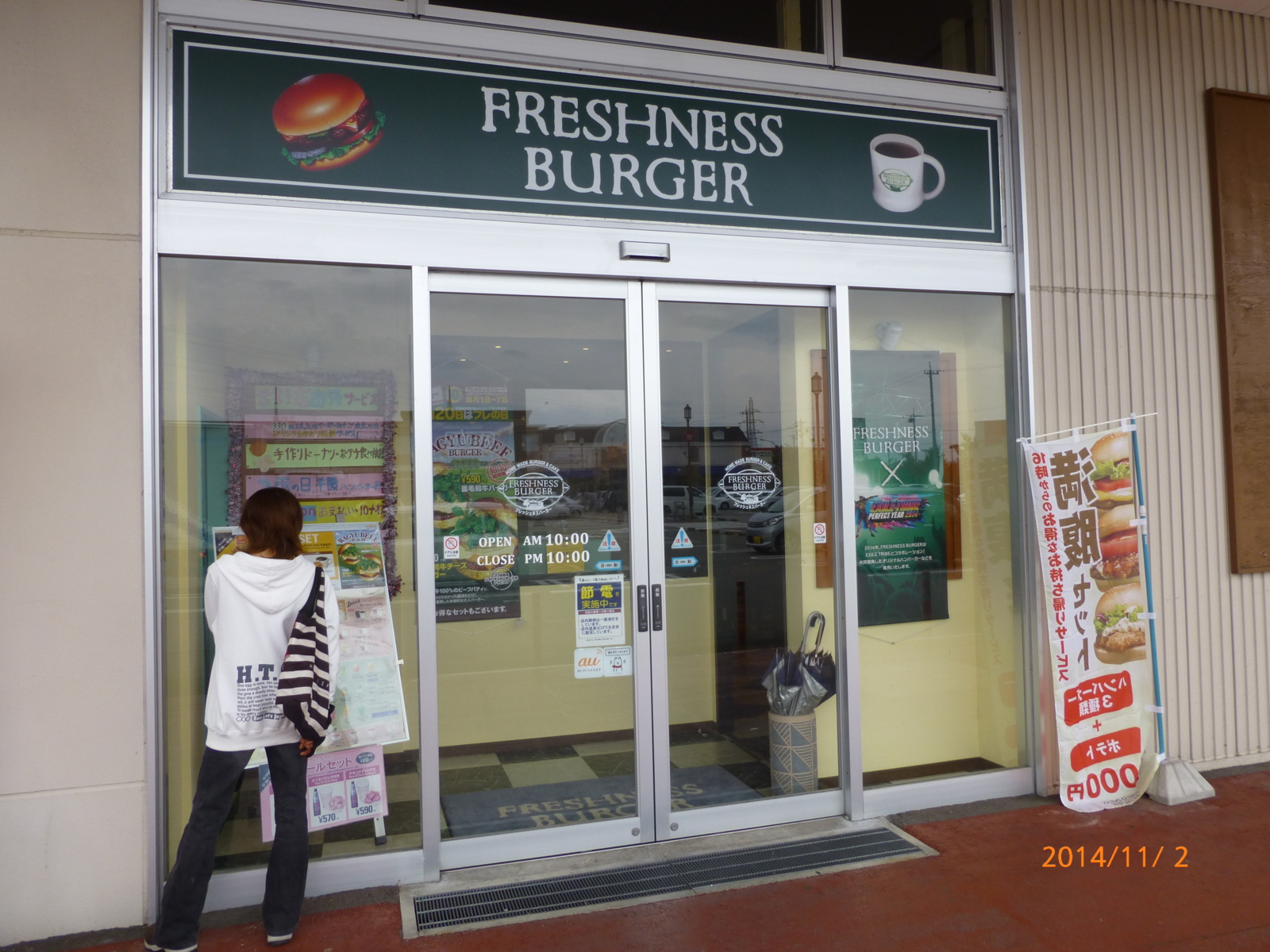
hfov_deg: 71.6
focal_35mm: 24
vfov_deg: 56.8
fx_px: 881
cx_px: 635
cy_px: 476
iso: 100
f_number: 4
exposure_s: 1/250
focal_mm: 4.3
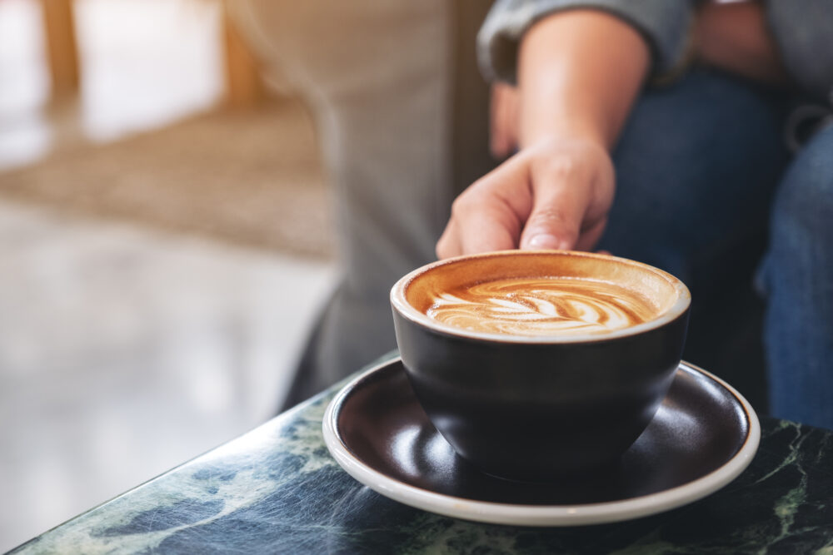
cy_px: 278
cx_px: 416
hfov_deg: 32.4
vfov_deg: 21.9
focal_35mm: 62
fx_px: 1435
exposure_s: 1/60
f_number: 2.8
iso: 320
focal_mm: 41.4
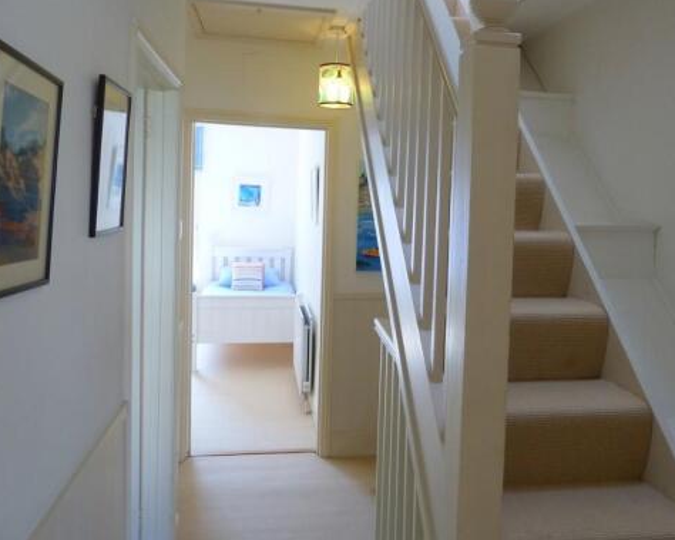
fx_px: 599
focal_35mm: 30
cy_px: 237
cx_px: 361
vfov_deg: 48.4
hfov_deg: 58.7
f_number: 3.3
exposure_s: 1/30
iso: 100
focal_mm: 4.1
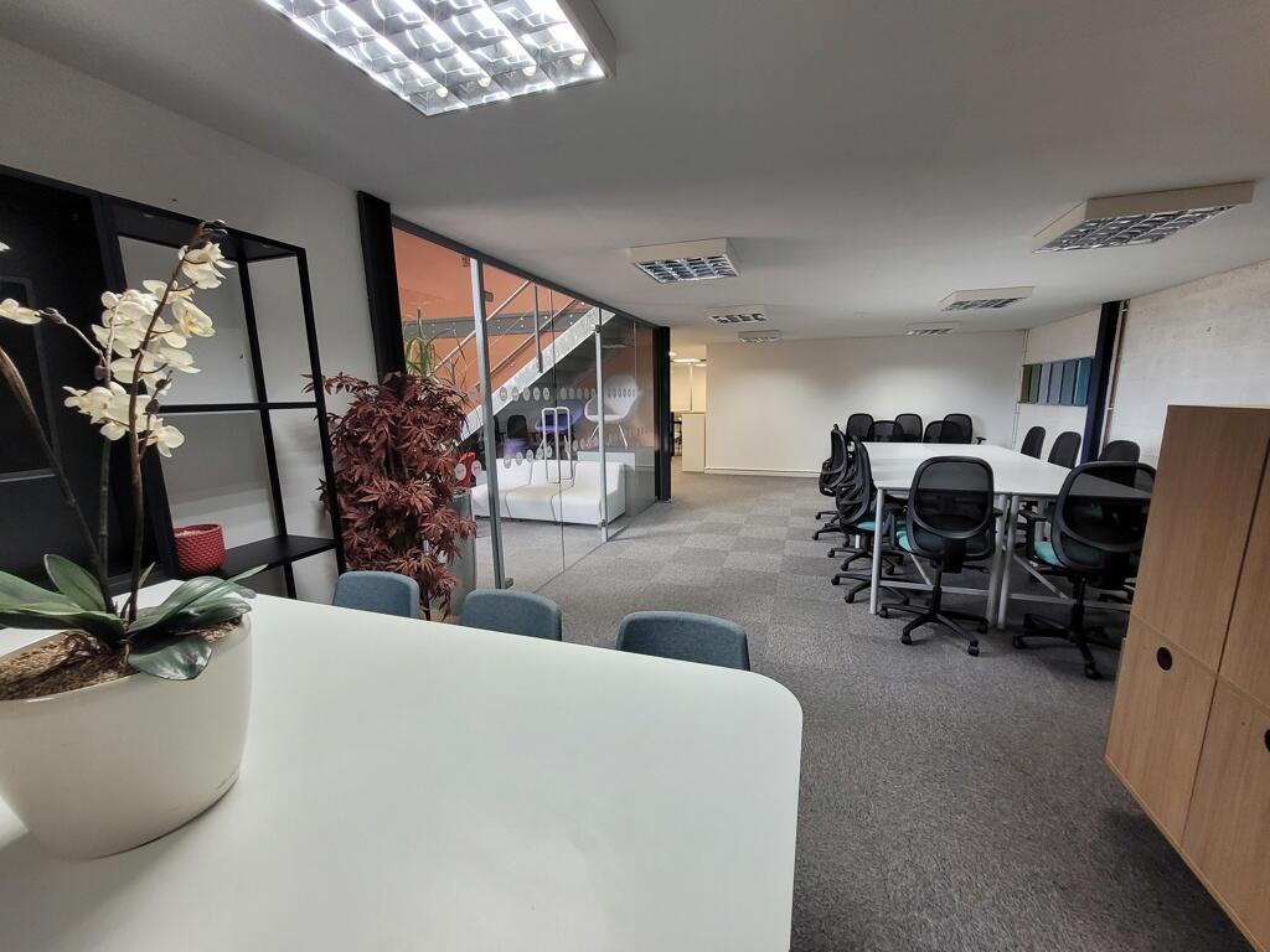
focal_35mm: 13
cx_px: 635
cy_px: 476
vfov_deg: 89.9
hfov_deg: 106.2
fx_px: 477
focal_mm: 1.74
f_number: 2.2
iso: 125
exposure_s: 1/50
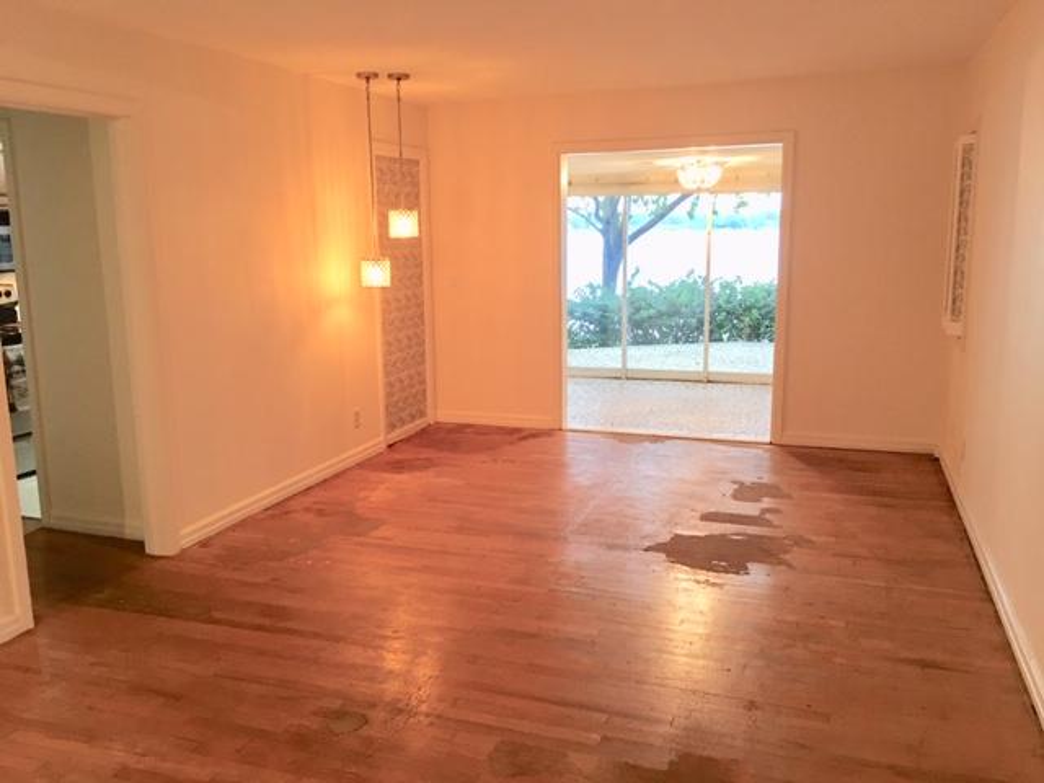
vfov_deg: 48.2
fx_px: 875
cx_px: 522
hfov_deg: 61.7
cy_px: 392
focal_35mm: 29
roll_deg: -0.6
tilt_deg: -9.4
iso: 100
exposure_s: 1/15
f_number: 2.2
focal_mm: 4.15
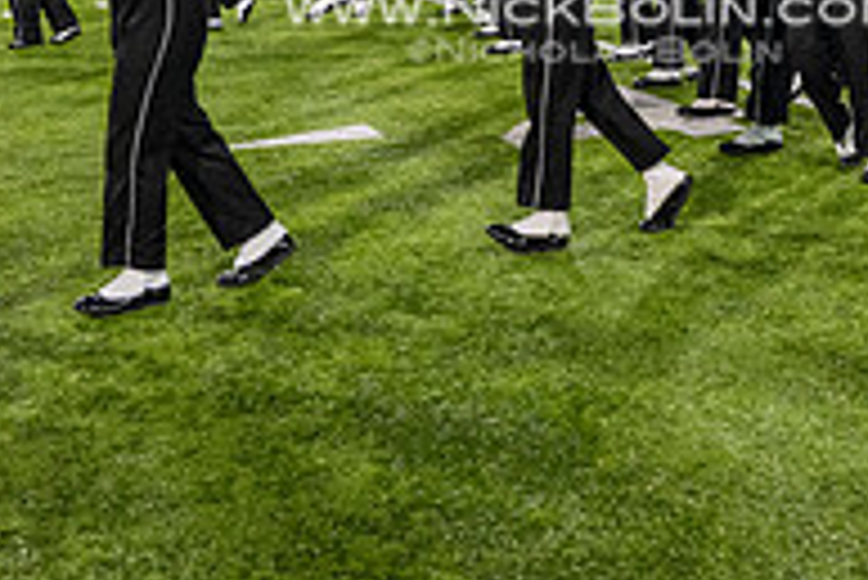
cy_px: -151
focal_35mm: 72
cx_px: 594
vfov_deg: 17.9
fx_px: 1737
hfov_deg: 27.8
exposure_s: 1/500
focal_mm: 24
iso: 1250
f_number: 3.2
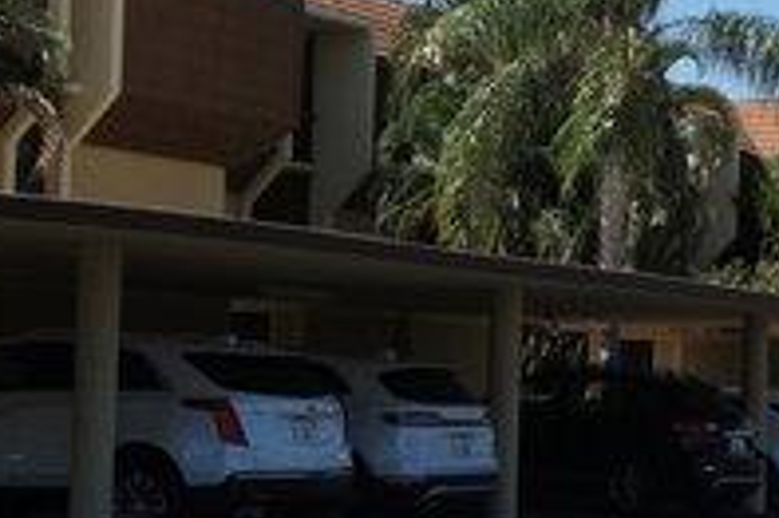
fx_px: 2297
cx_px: 510
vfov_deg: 12.9
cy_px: 263
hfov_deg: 19.2
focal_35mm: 106
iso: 200
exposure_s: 1/125
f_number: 13
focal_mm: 29
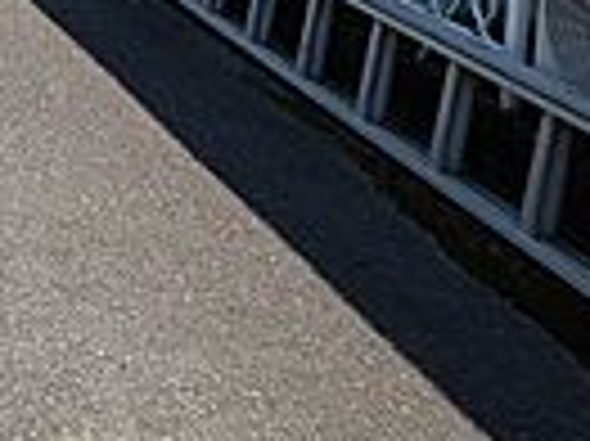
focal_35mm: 64
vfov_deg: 19.6
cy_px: -243
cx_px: -270
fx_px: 1090
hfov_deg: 24.4
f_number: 2.2
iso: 50
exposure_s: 1/1218
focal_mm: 1.83
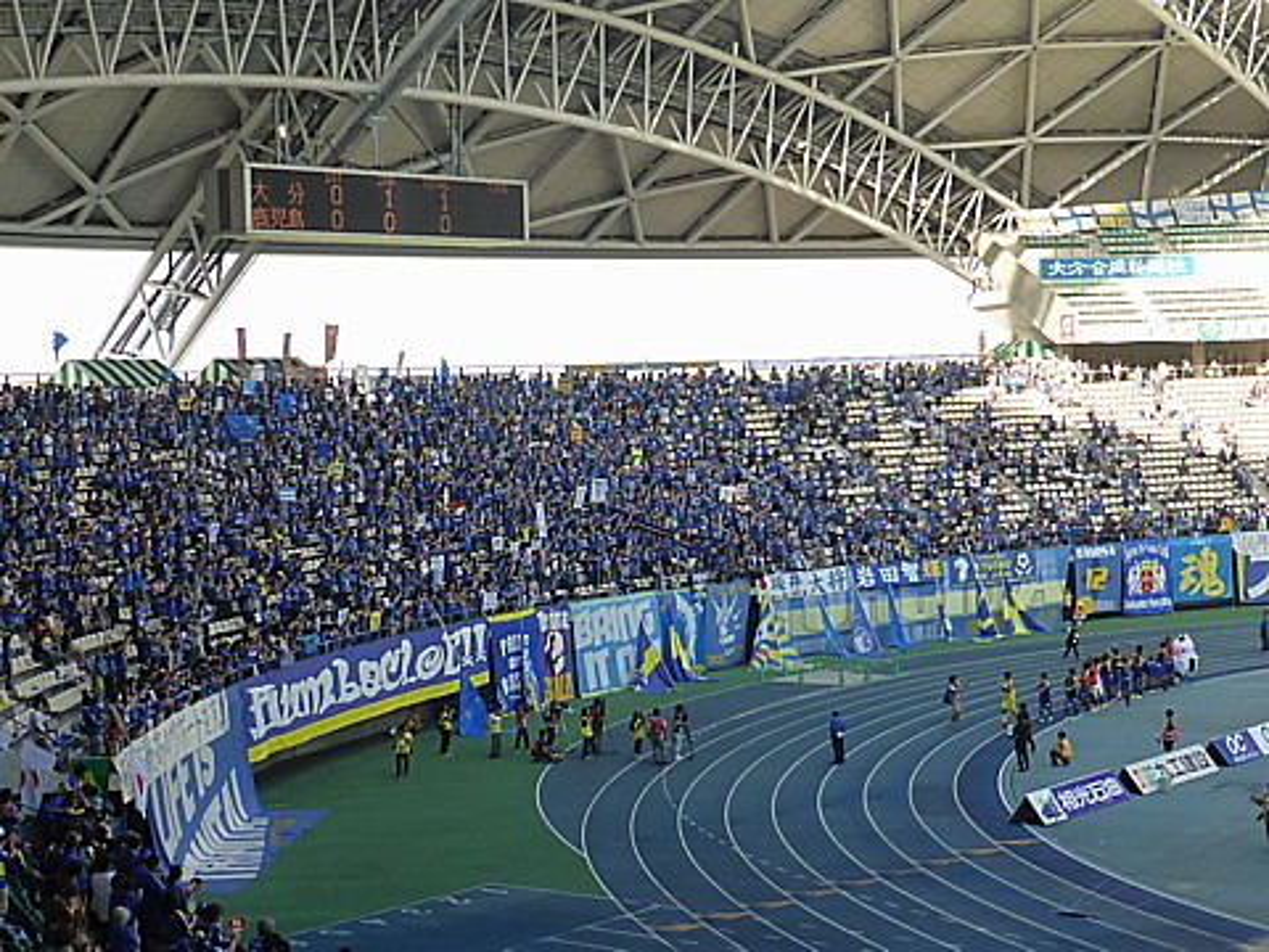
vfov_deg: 32.9
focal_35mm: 44
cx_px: 634
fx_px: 1613
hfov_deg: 42.9
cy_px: 476
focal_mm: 7.9
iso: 160
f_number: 4.1
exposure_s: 1/250
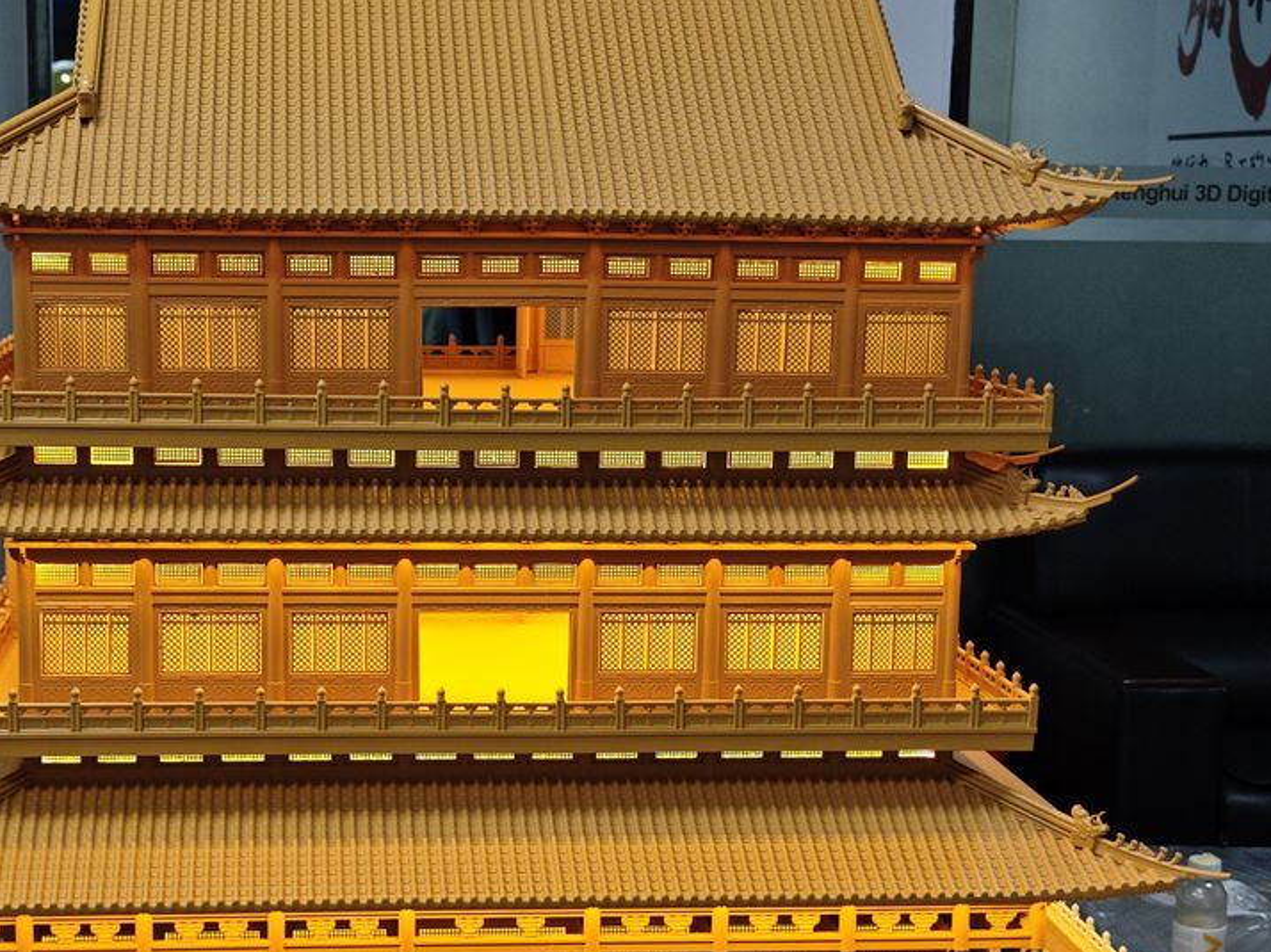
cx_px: 425
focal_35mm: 66
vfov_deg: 22.2
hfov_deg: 29.2
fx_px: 2423
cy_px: 594
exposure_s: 1/500
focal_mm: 8.7
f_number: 1.9
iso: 1250
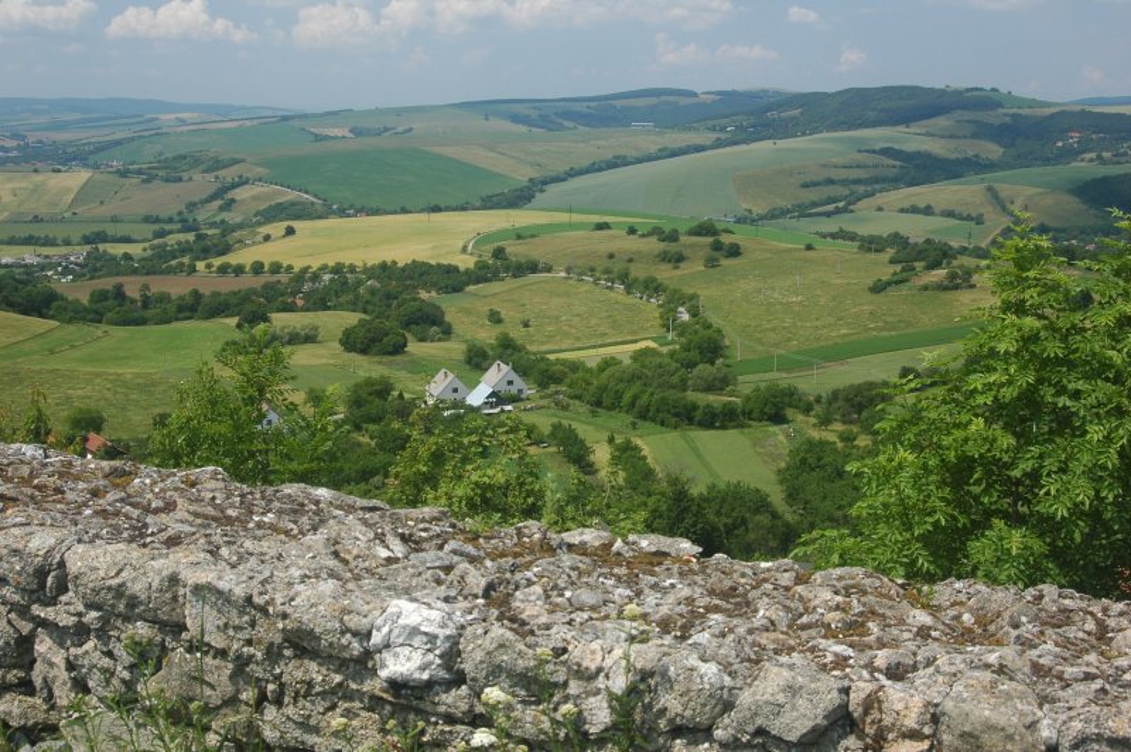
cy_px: 376
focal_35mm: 42
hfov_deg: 46.4
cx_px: 566
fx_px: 1318
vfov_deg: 31.8
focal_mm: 28
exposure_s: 1/125
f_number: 9
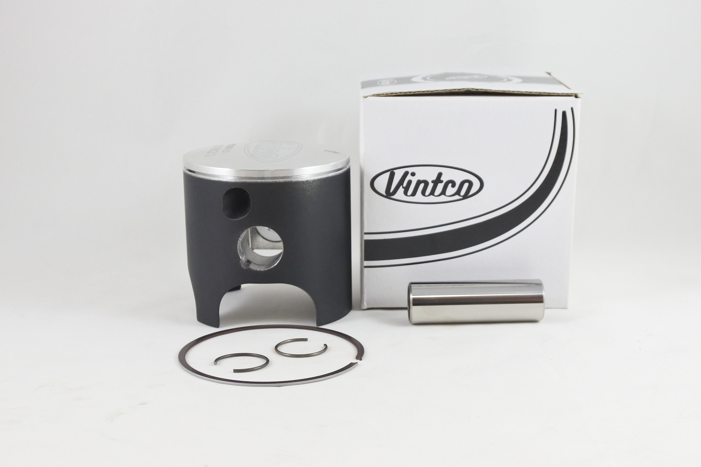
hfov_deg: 45.4
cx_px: 350
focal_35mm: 43
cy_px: 234
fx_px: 837
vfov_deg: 31.2
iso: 640
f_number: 4.5
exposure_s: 1/125
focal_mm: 16.1
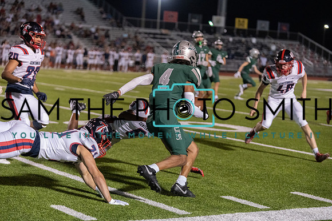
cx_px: 166
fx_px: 830
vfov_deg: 15.2
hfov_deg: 22.6
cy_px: 110
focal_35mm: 90
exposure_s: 1/1250
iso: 10000
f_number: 2.8
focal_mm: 90
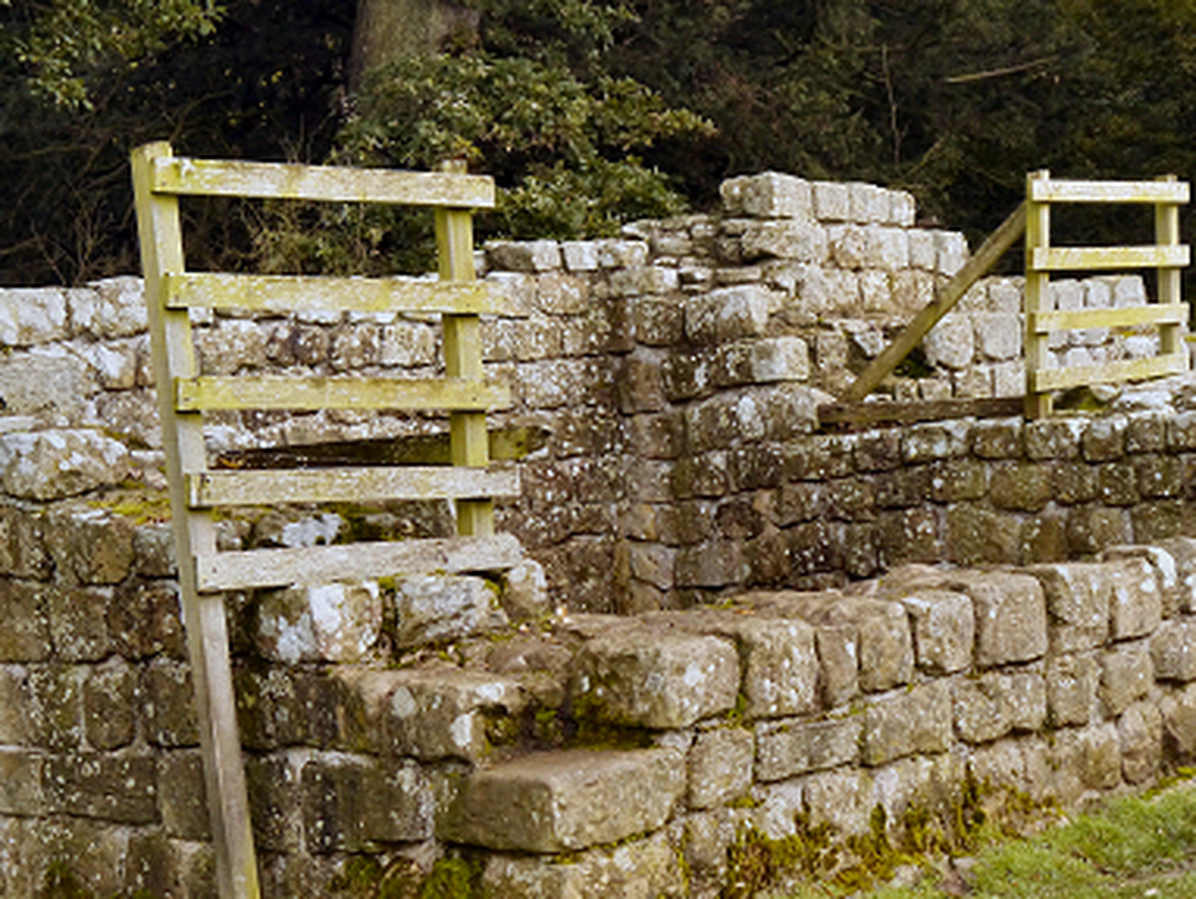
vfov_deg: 19.1
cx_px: 657
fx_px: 2662
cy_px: 534
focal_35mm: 77
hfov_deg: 25.3
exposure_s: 1/200
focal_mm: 23
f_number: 5.6
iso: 800
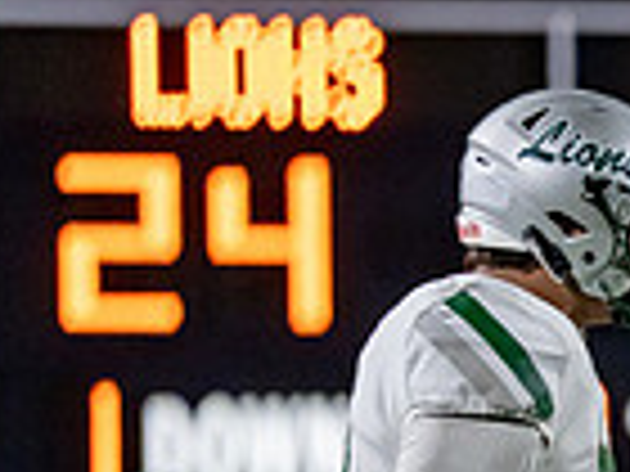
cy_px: 586
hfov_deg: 1.7
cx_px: 1625
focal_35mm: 1129
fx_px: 20547
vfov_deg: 1.3
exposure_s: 1/1250
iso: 3200
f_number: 2.8
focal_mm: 200
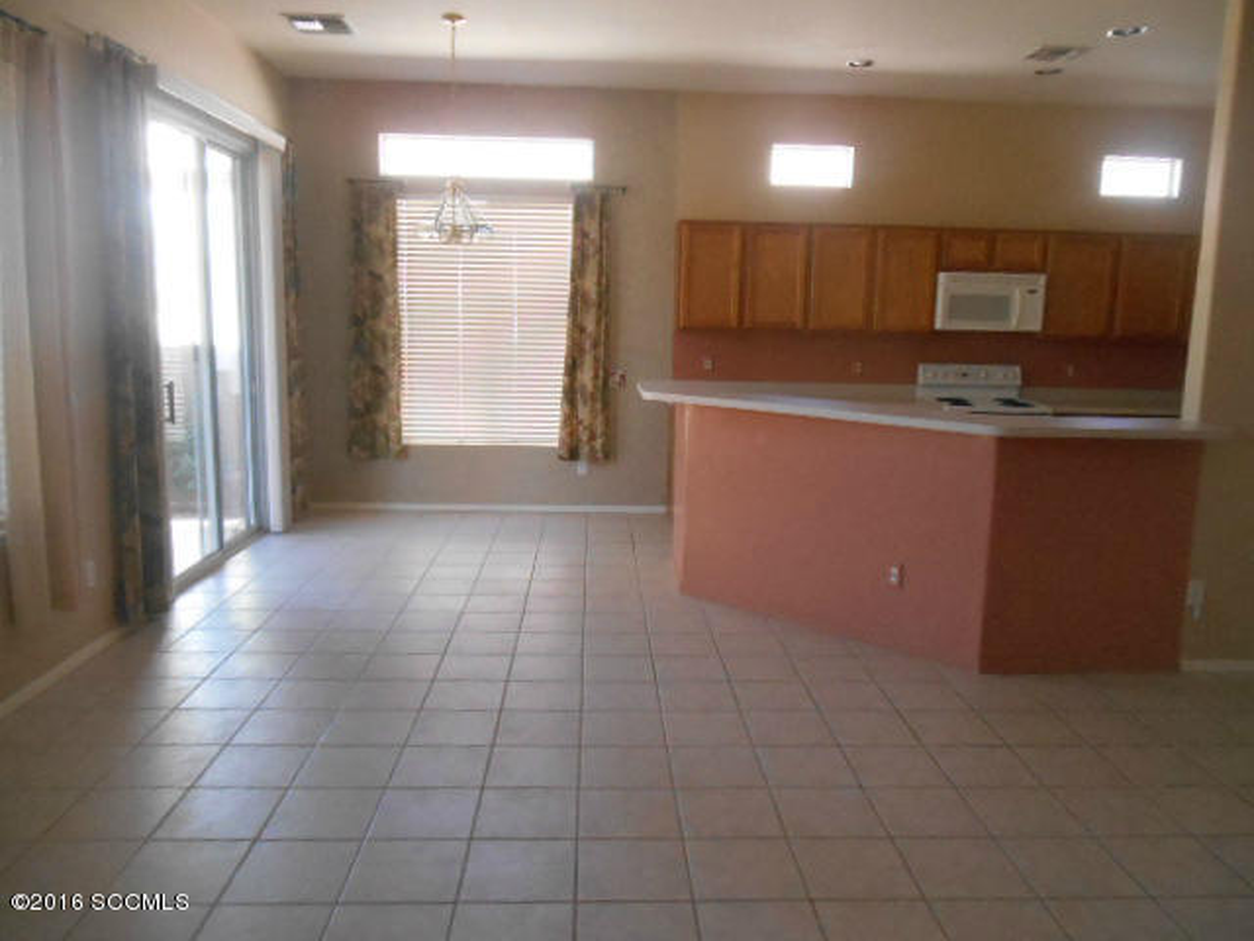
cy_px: 470
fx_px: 942
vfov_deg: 53.1
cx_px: 627
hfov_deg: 67.3
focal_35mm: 26
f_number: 3.4
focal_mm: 4.7
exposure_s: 1/125
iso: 800
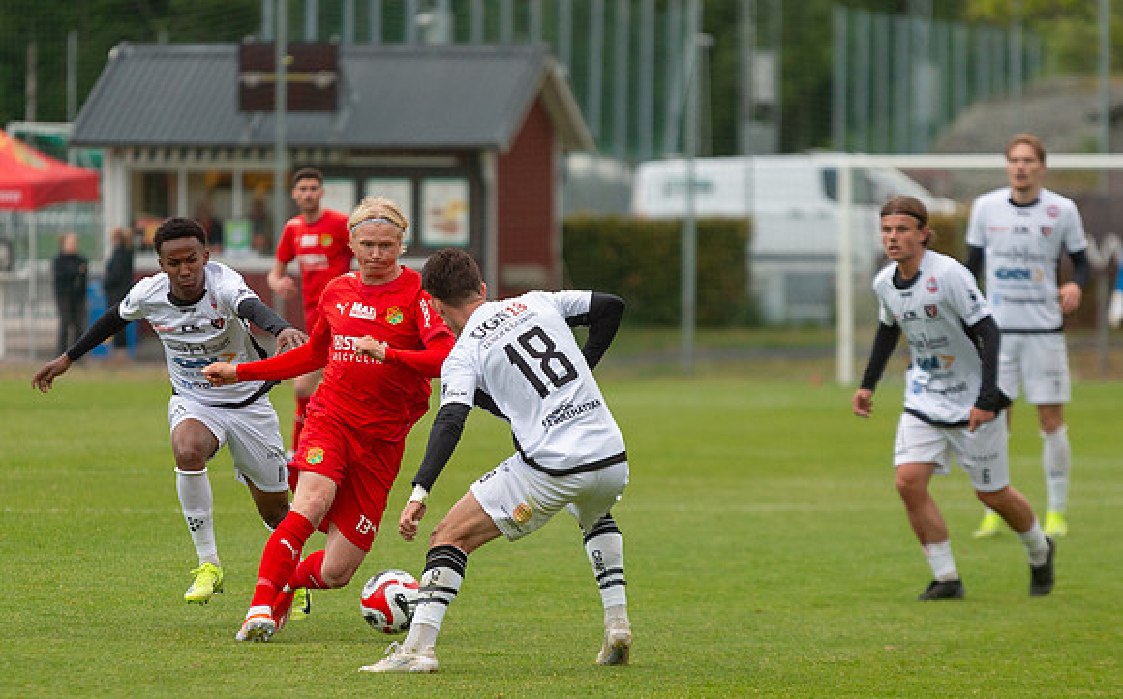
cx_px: 354
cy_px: 367
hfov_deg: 6.4
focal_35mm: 331
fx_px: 10108
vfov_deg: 4.0
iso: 900
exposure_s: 1/1000
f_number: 3.2
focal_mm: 200
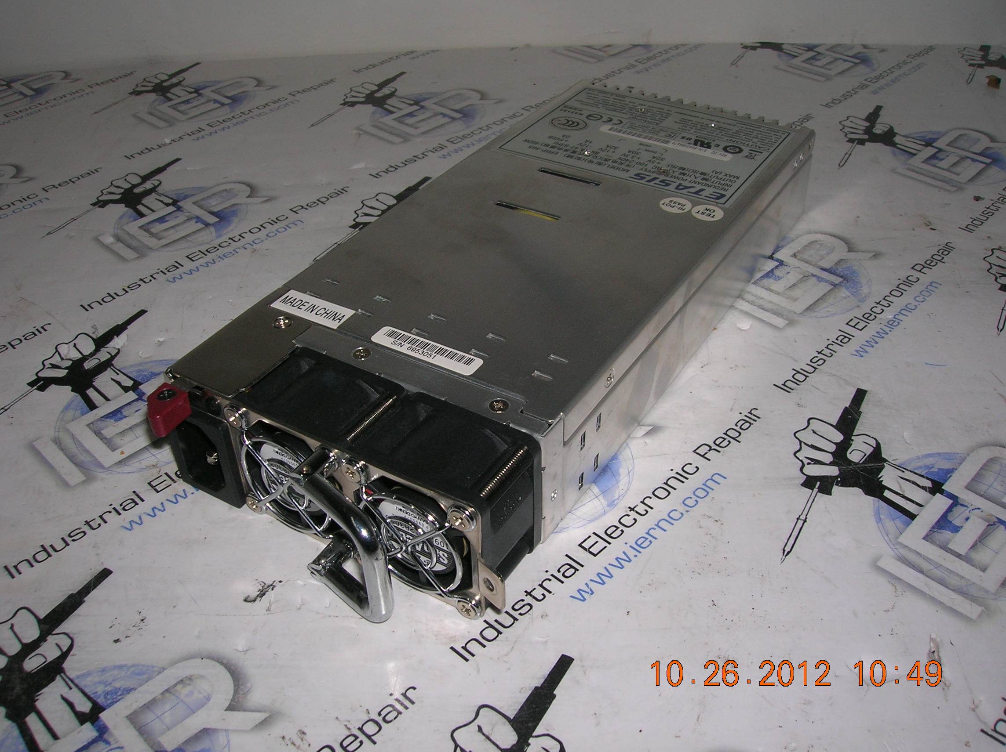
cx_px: 503
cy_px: 376
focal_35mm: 34
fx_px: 987
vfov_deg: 41.7
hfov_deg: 54.0
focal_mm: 5.7
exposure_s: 1/60.1
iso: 50
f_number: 4.9
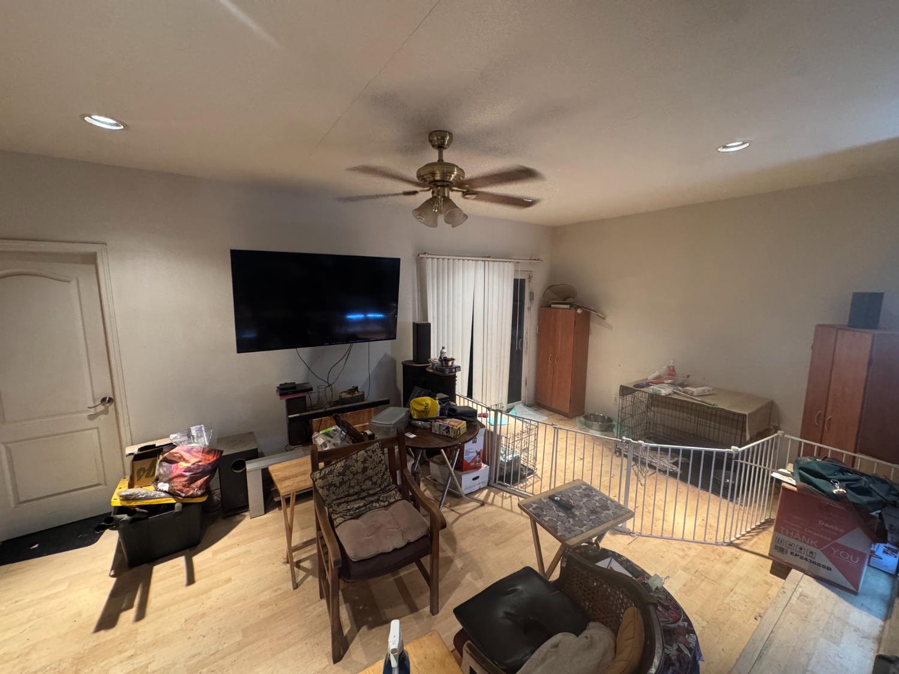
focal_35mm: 14
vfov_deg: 85.7
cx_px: 450
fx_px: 364
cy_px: 337
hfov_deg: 102.1
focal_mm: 2.22
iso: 800
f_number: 2.2
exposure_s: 1/60
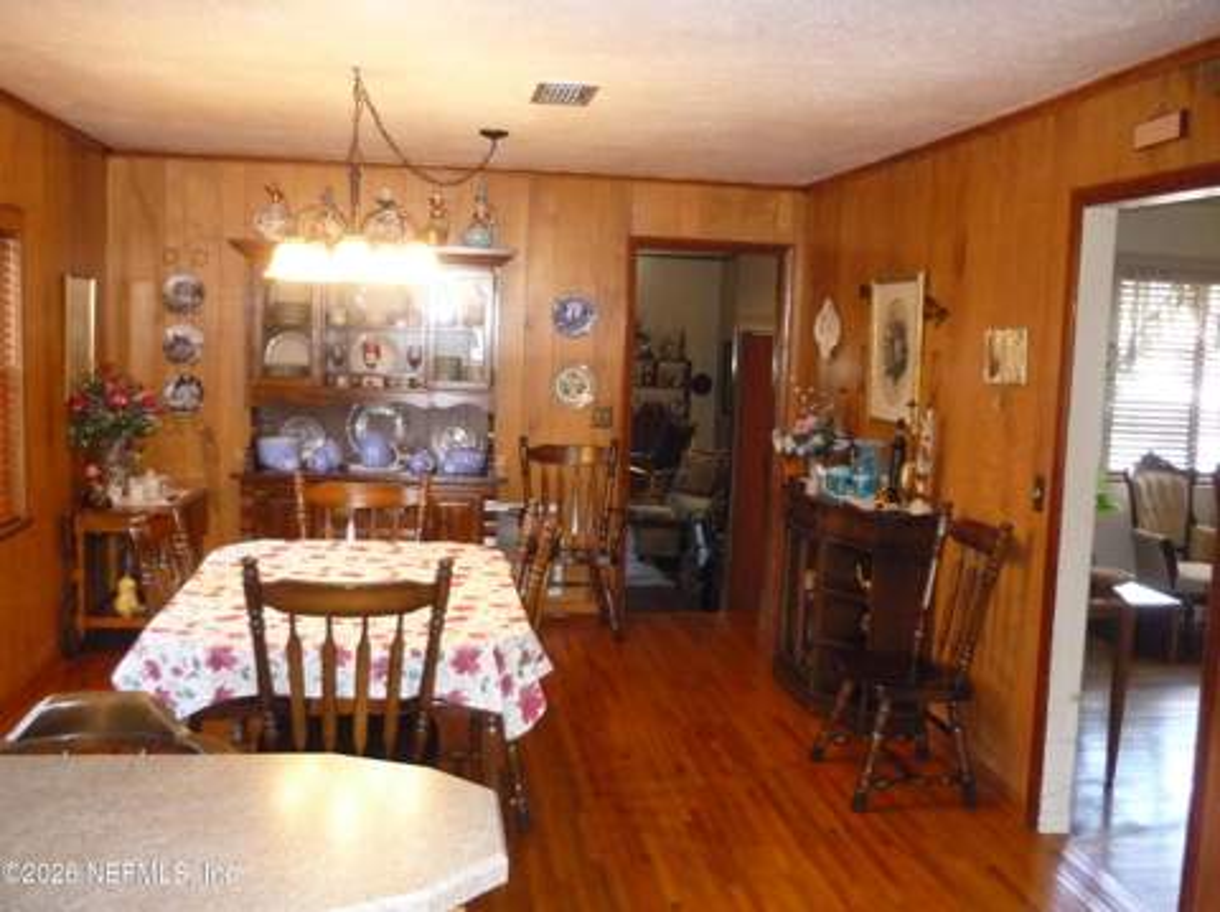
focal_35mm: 33
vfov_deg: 42.9
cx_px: 610
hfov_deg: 55.4
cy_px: 456
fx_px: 1162
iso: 640
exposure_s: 1/30
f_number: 2.8
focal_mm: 5.5
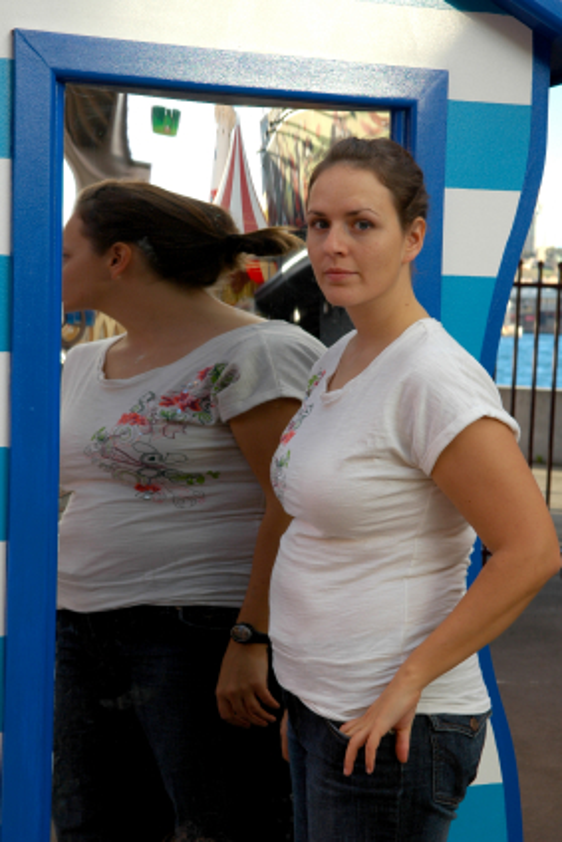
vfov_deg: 28.1
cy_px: 421
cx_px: 281
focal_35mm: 72
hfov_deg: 18.9
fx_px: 1684
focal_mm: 48
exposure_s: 1/160
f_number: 6.3
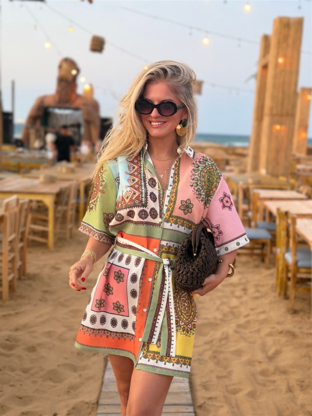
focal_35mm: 48
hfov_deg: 30.3
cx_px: 156
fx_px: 577
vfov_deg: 39.7
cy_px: 208
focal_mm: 6.76
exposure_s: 1/33
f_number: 1.78
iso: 250
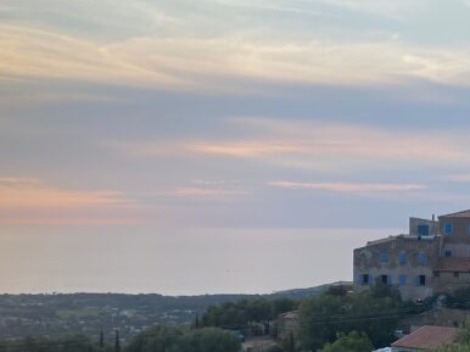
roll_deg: -0.1
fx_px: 936
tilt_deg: -4.9
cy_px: 286
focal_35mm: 69
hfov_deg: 27.9
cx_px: 341
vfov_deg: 21.0
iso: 32
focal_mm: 4.25
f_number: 1.8
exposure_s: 1/1927
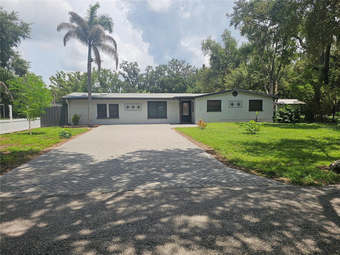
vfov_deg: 58.9
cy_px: 128
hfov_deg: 73.9
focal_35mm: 23
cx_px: 170
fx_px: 226
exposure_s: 1/694
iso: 10
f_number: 1.7
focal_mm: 6.3
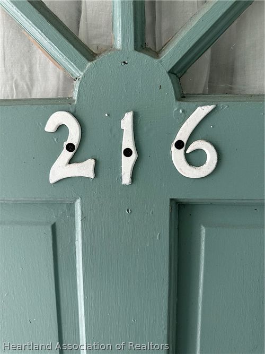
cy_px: 177
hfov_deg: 56.8
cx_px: 132
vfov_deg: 71.6
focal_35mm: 24
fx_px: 245
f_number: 1.78
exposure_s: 1/61
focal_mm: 6.86
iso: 250
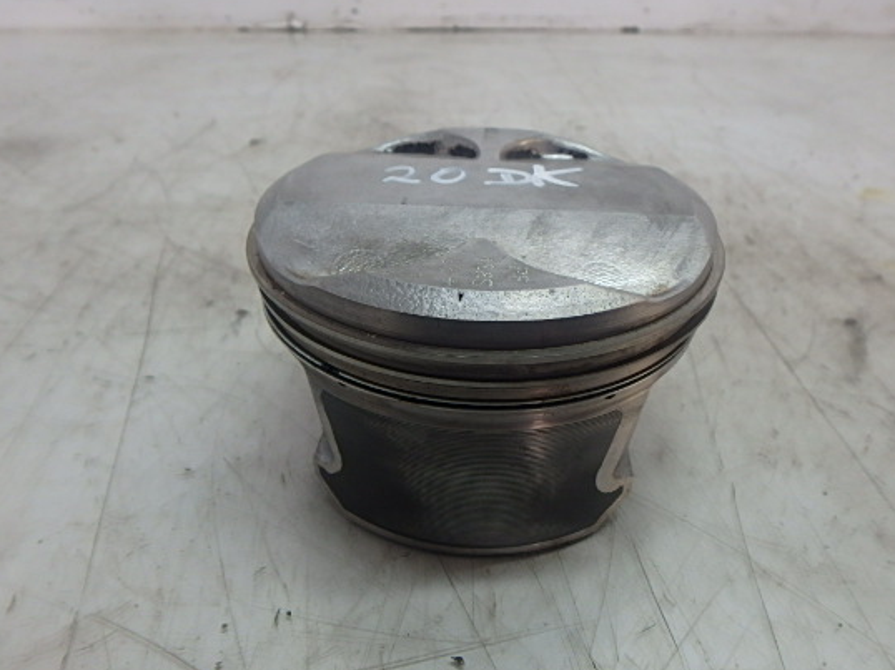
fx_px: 646
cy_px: 336
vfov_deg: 54.8
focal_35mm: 25
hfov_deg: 69.4
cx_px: 464
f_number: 3.5
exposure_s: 1/40
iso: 200
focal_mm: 3.7
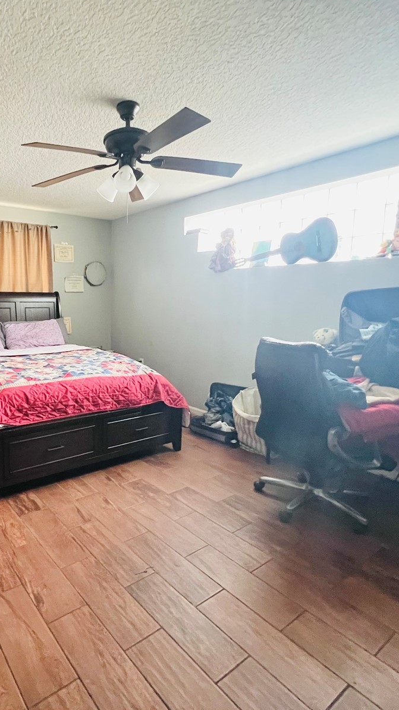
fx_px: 357
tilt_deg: -8.5
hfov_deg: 55.5
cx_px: 99
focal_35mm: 19
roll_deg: -0.2
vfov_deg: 89.6
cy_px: 354
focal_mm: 1.57
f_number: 1.8
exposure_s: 1/60
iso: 800
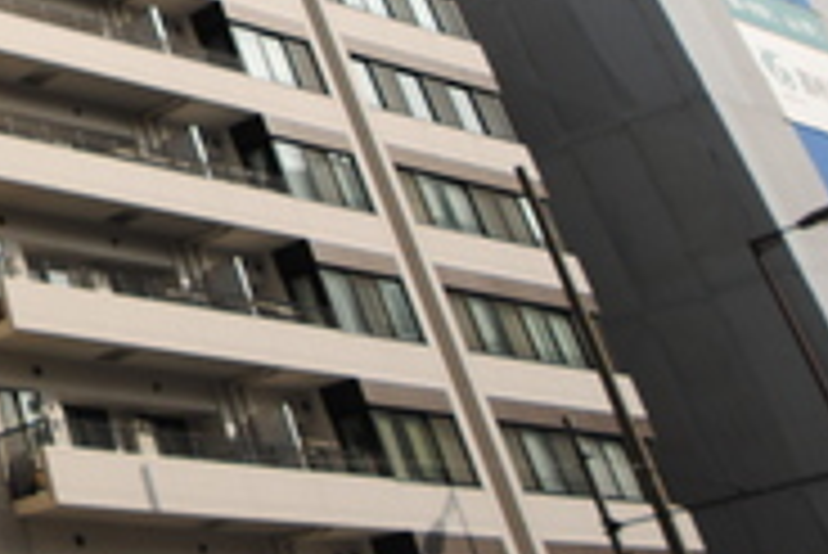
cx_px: -522
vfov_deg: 18.6
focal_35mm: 68
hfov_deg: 22.4
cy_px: -185
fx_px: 1559
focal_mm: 13
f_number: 7.1
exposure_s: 1/200
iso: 100
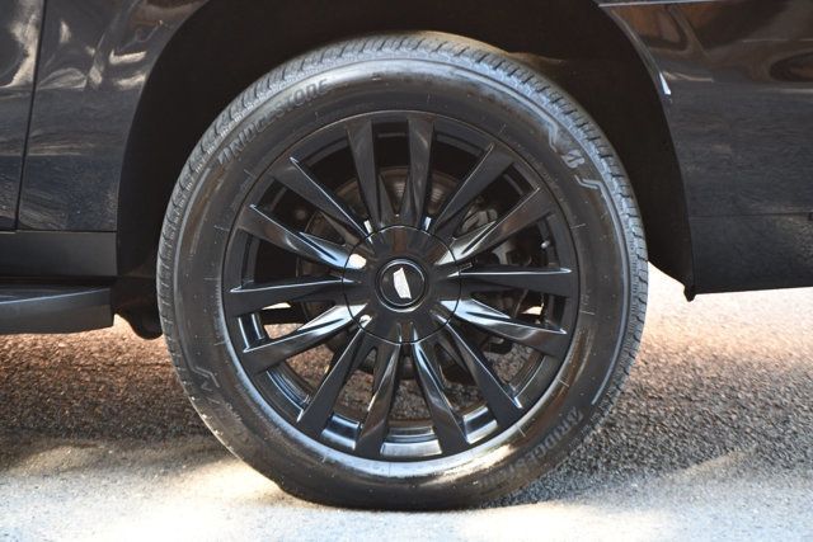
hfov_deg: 13.4
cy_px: 271
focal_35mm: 153
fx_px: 3456
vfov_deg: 9.0
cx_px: 406
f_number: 4.8
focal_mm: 102
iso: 1250
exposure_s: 1/125
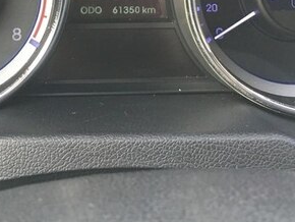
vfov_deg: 21.2
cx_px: 110
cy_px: -23
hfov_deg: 29.2
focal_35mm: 66
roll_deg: -2.4
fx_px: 563
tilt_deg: -20.3
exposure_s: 1/33
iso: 125
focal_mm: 4.15
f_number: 2.2
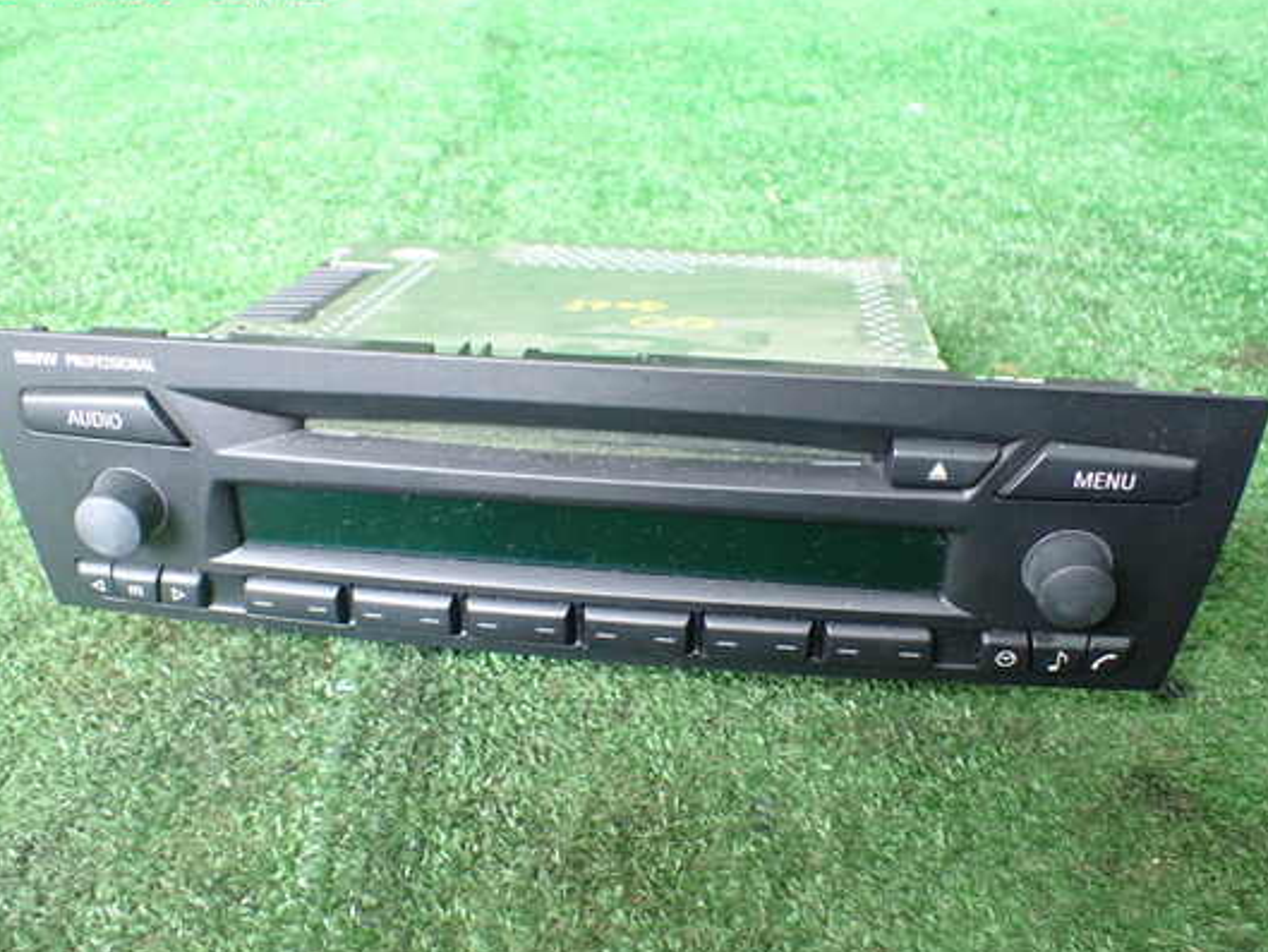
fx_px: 1246
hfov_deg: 53.9
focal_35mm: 34
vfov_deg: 41.8
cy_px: 489
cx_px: 621
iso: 800
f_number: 2.3
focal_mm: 5.4
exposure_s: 1/60
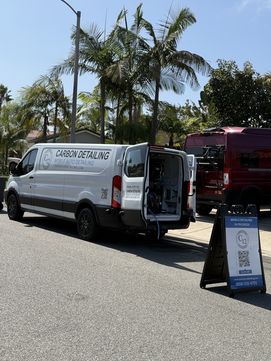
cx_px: 136
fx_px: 501
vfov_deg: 39.7
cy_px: 180
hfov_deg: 30.3
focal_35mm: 48
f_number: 1.78
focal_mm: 6.76
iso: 64
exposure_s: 1/4329
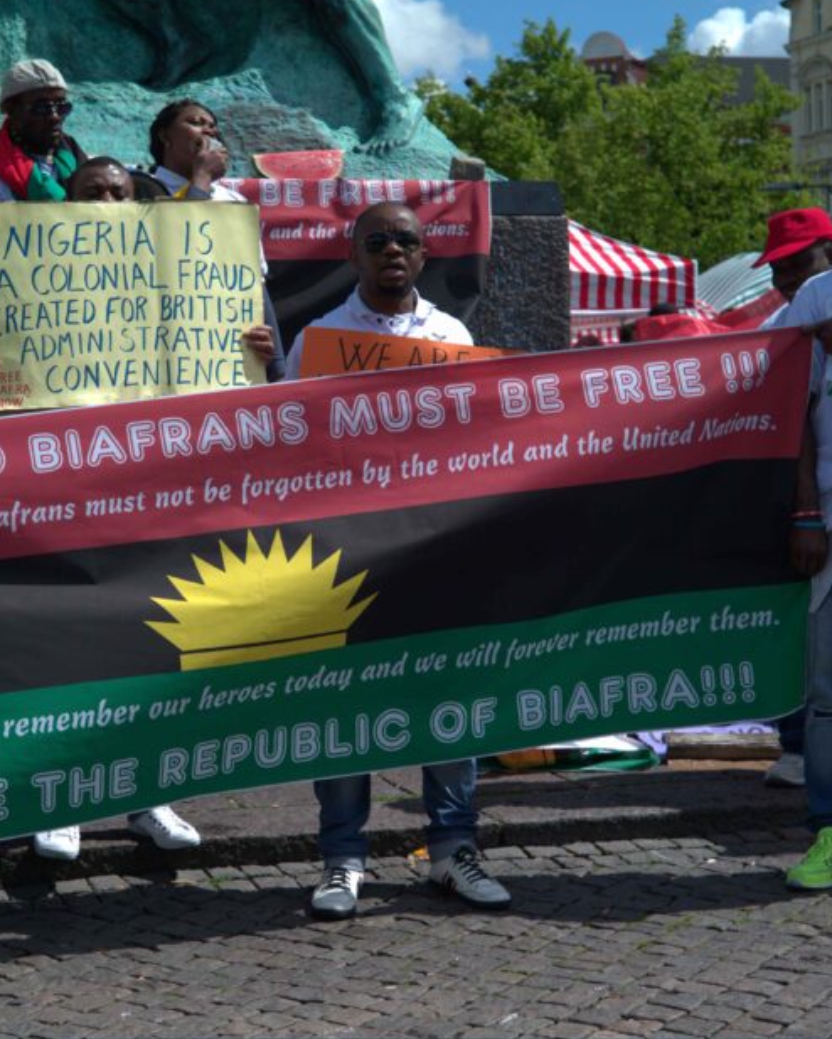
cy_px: 495
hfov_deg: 20.6
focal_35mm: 74
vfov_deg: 25.7
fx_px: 2277
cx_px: 254
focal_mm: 50
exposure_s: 1/1500
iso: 400
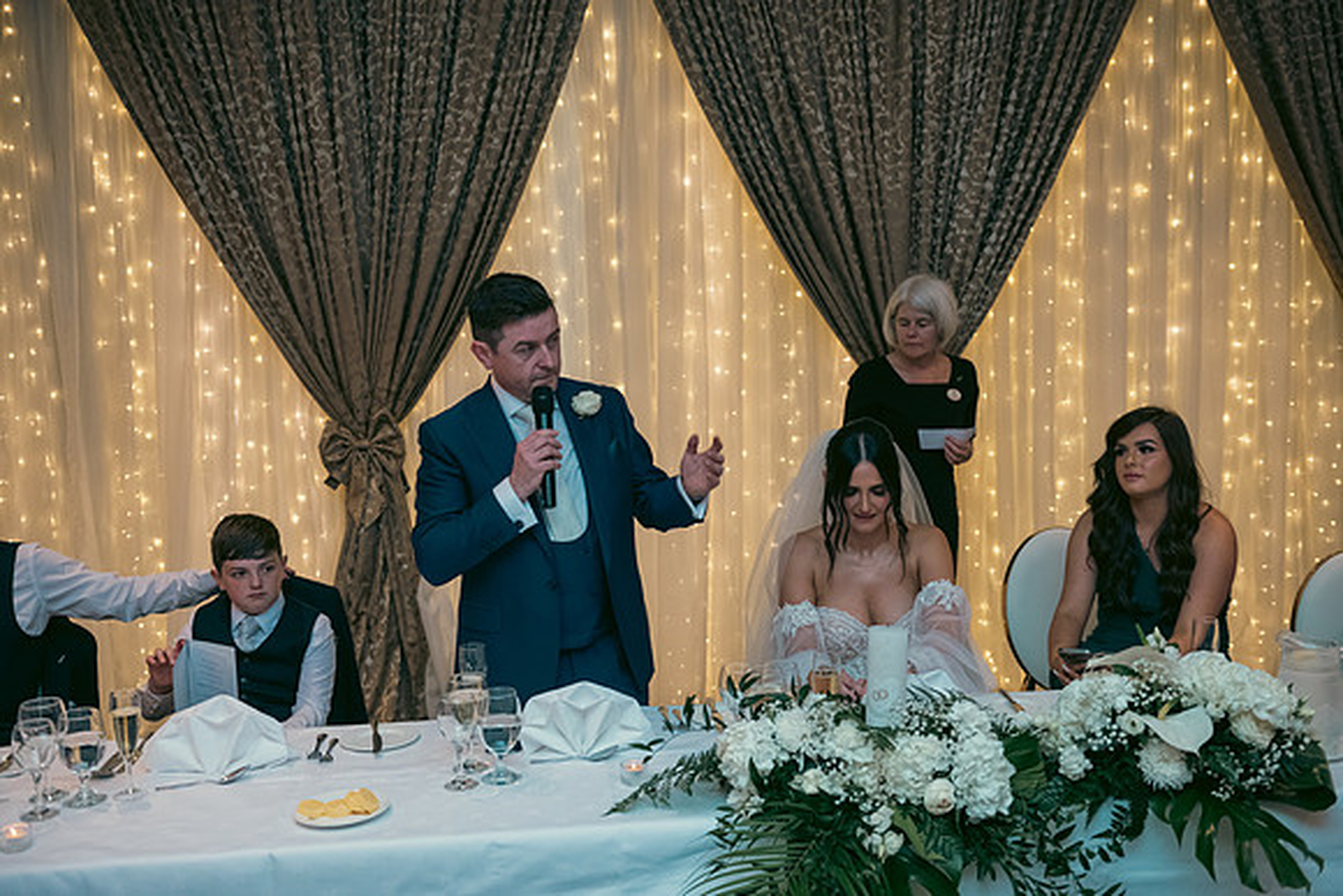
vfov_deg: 35.1
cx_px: 672
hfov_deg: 50.7
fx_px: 1418
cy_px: 448
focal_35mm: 38
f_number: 3.5
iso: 800
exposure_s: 1/160
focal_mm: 38
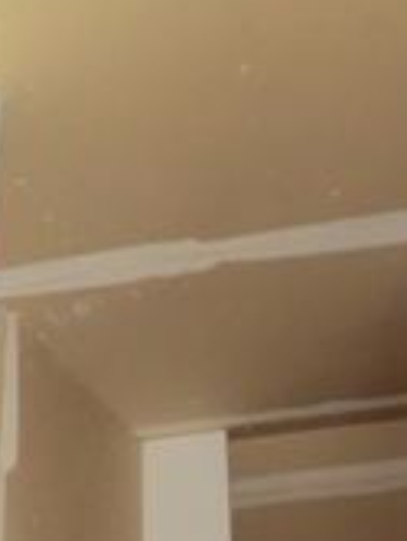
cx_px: 319
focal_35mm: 70
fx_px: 1095
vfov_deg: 24.4
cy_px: 691
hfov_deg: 20.8
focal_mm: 4.7
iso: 400
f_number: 2.8
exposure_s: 1/60
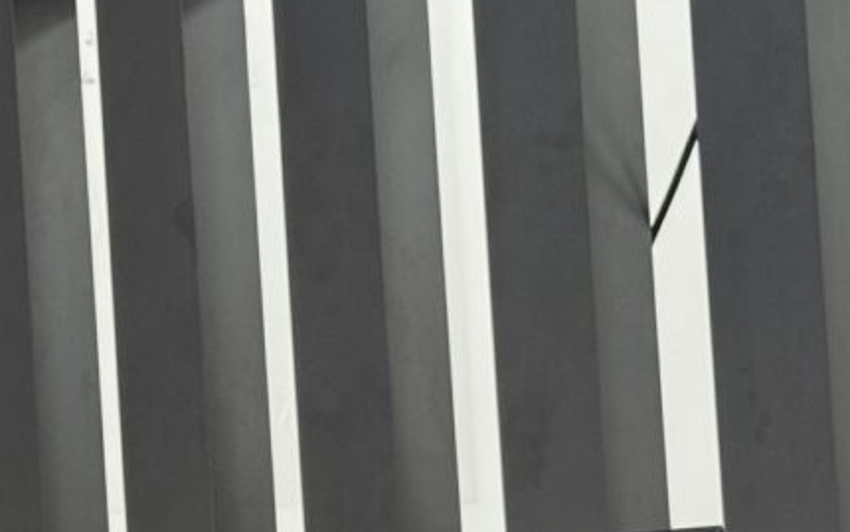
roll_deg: +2.8
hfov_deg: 14.6
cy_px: 459
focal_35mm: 142
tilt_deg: +2.7
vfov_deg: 9.2
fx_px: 3290
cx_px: 83
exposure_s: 1/60
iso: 160
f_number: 1.78
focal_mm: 6.76
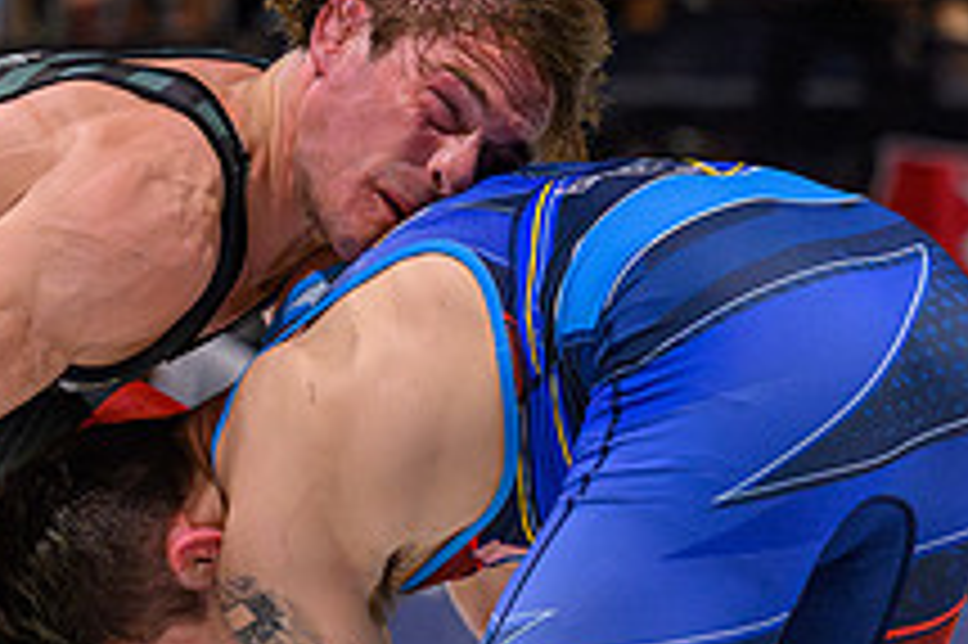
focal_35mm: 402
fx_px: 10801
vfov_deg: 3.4
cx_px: -70
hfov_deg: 5.1
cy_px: 359
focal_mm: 110
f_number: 2.8
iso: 7200
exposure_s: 1/800
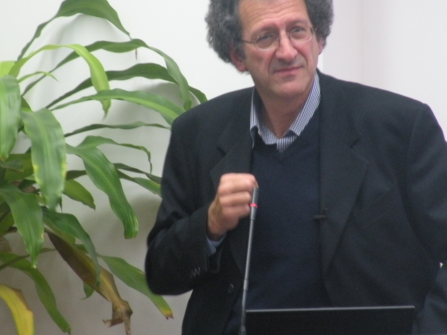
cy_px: 166
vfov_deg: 4.0
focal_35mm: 376
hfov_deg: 5.3
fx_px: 4855
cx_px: 229
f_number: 4.5
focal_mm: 43.1
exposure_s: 1/19.7
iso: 400
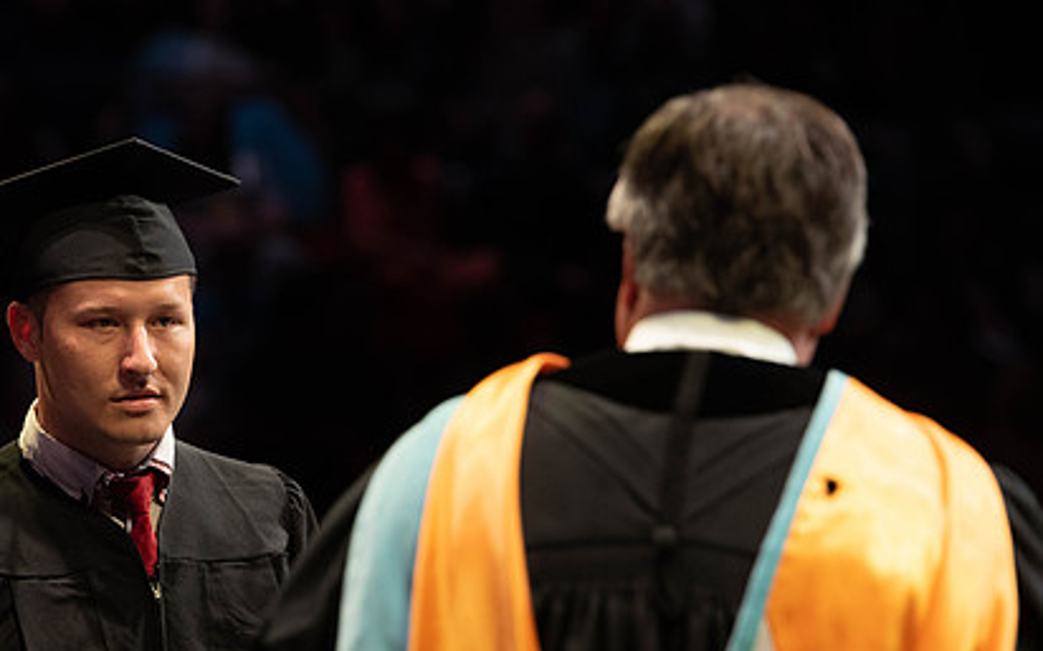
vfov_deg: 4.5
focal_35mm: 291
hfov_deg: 7.2
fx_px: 8267
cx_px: 300
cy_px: 423
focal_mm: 195
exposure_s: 1/320
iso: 1600
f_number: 4.5
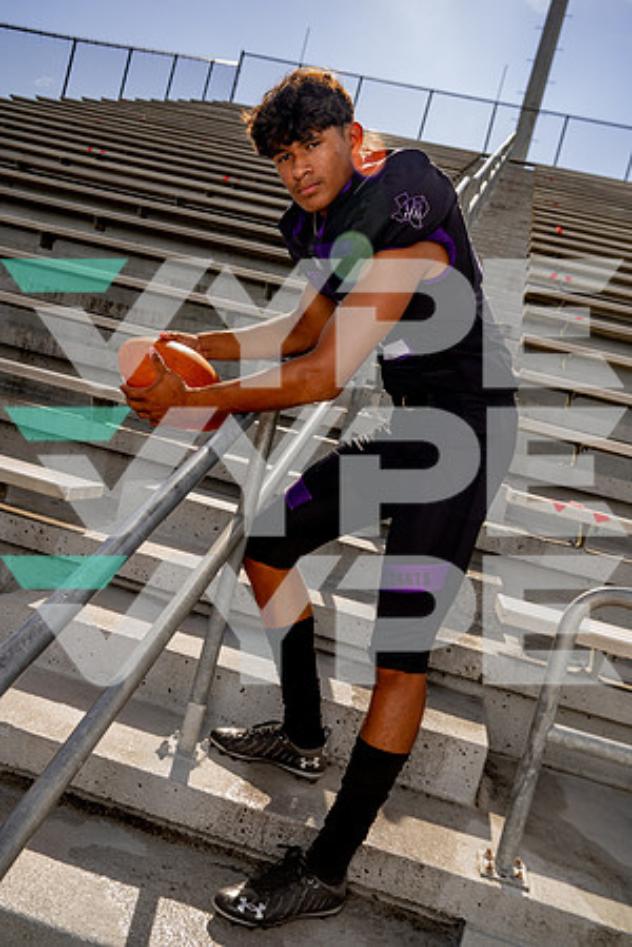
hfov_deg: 43.6
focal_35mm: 30
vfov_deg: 61.9
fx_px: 790
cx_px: 316
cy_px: 474
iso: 100
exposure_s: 1/250
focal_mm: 30
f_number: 5.6
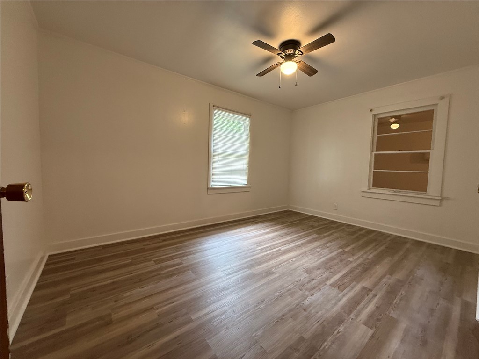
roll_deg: -2.3
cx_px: 240
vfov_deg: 85.7
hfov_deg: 102.1
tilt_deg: -3.6
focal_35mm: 14
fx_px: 194
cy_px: 180
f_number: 2.2
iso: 250
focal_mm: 2.22
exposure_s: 1/60
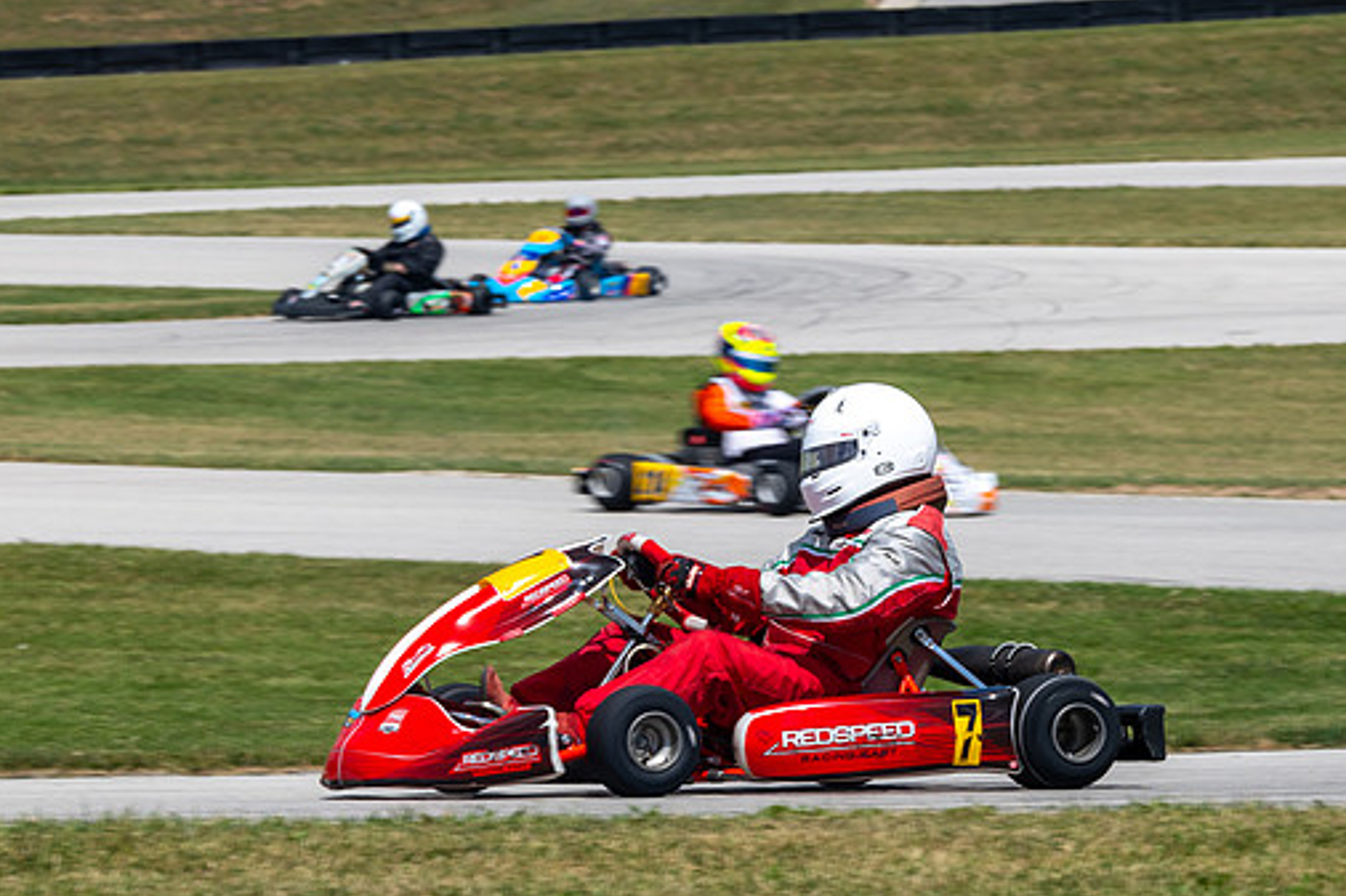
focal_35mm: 266
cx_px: 746
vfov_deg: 5.2
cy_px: 552
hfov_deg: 7.7
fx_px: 9942
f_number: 11
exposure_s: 1/500
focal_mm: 130
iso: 80
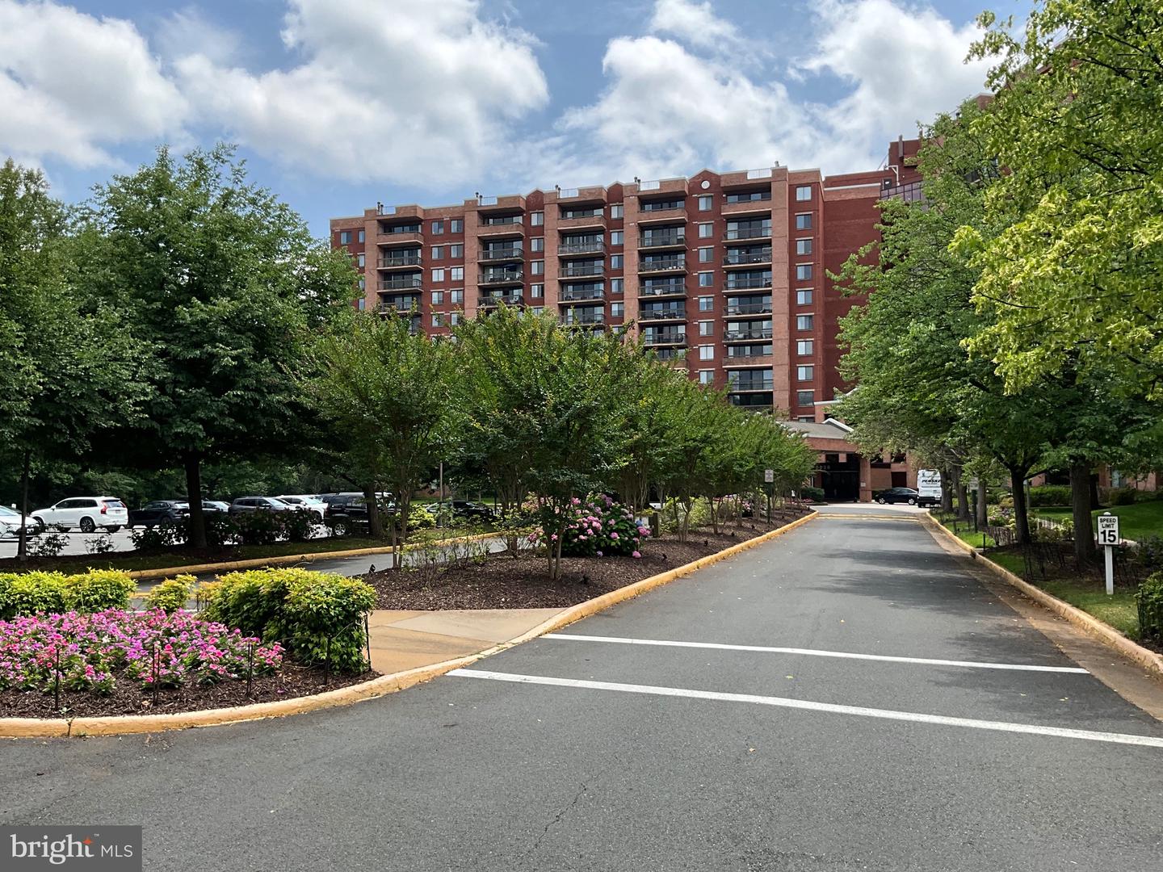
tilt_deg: +3.4
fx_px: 974
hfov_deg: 61.7
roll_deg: +0.7
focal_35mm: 29
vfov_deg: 48.2
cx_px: 582
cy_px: 436
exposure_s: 1/997
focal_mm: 3
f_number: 1.8
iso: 25
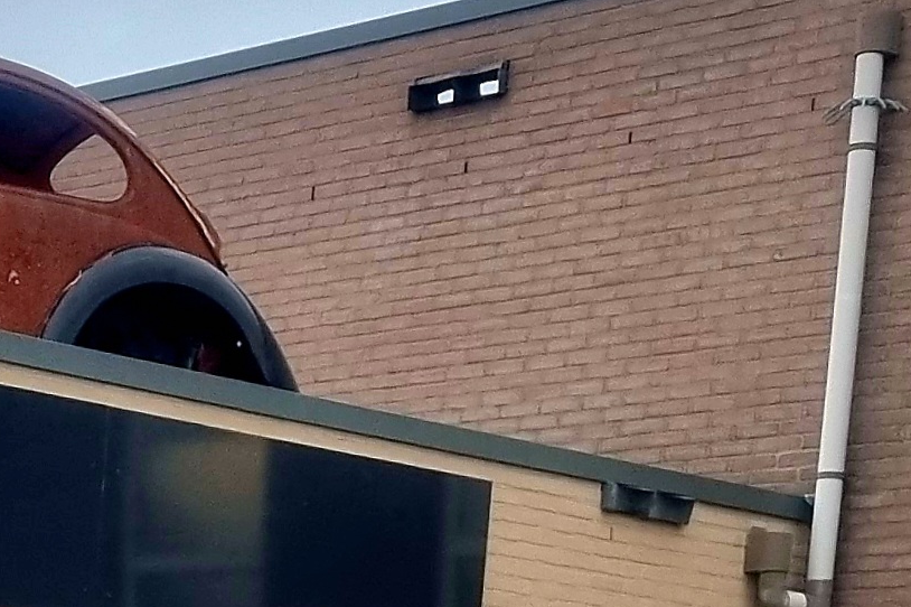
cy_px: 1437
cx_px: -324
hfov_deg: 15.6
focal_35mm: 124
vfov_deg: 9.8
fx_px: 3136
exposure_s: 1/100
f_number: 1.8
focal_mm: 5.4
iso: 160
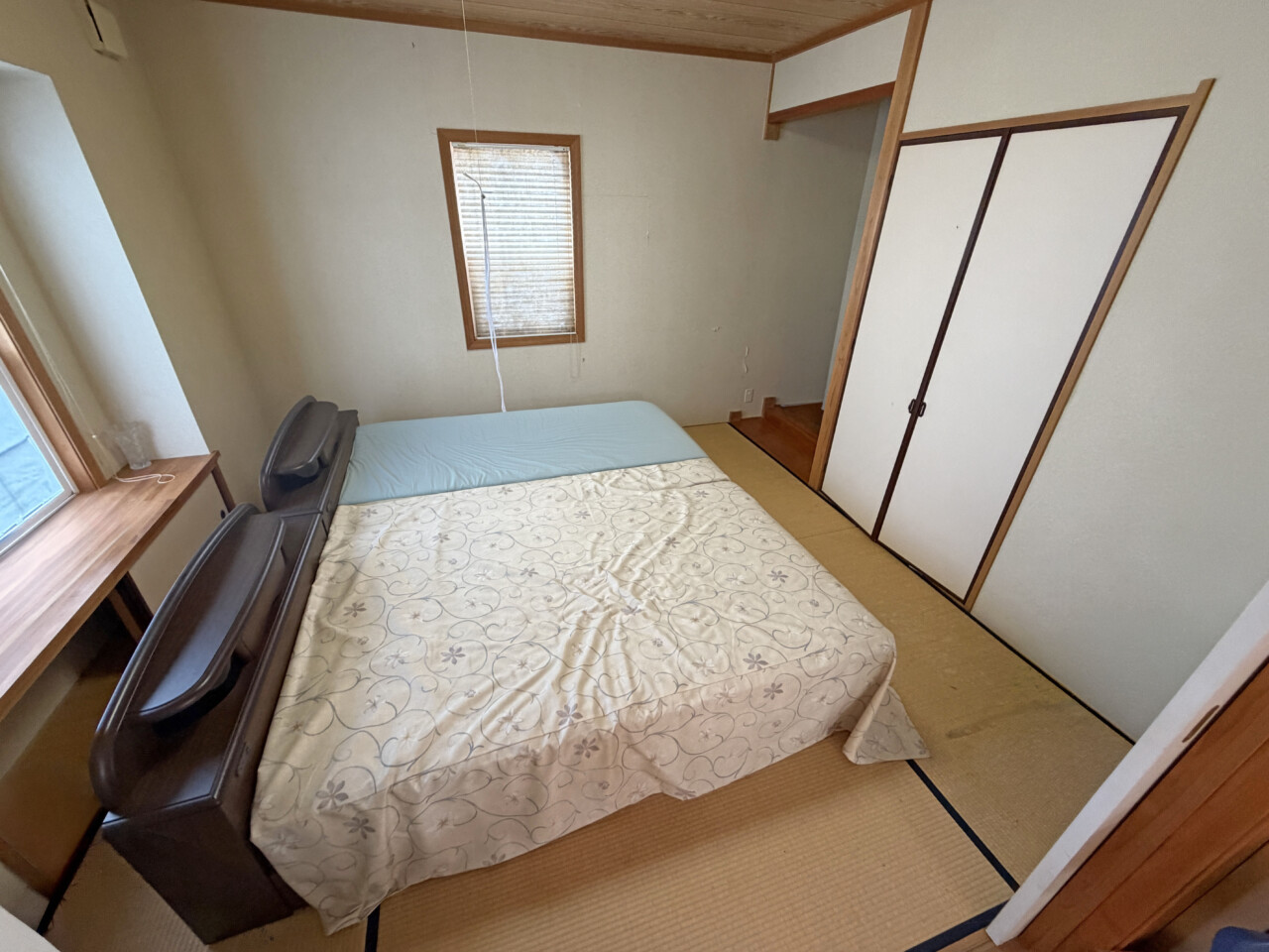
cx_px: 634
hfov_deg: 102.1
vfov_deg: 85.7
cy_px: 476
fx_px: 513
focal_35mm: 14
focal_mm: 2.22
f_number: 2.2
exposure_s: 1/60
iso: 320
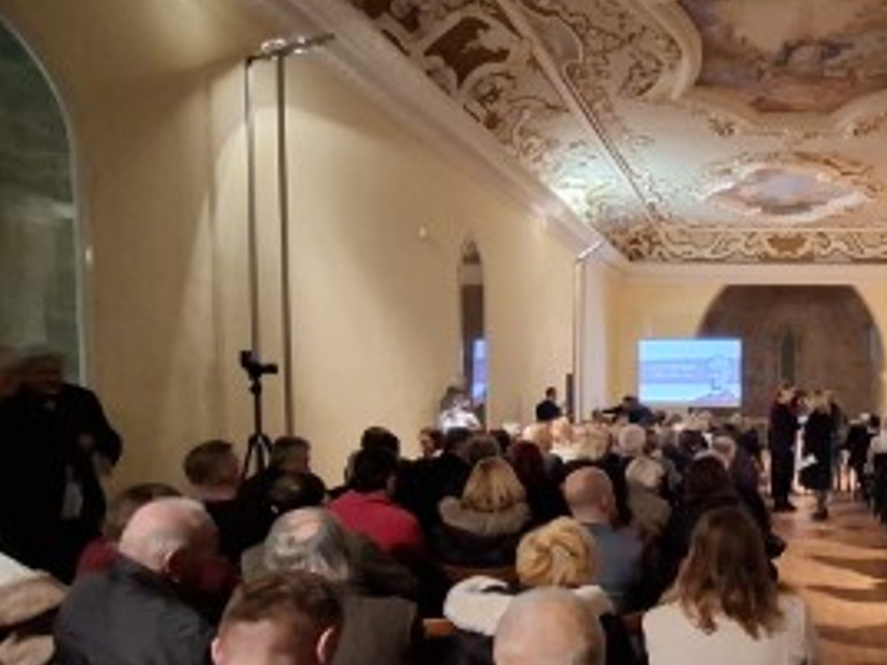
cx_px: 788
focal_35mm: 31
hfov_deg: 51.9
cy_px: 430
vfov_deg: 44.9
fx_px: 794
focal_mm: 1.74
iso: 640
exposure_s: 1/20
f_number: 2.2
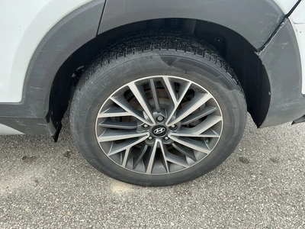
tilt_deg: -37.8
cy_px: 114
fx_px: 247
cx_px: 152
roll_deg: -3.6
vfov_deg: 49.7
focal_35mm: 28
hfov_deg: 63.4
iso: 20
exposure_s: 1/125
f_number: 1.8
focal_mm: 3
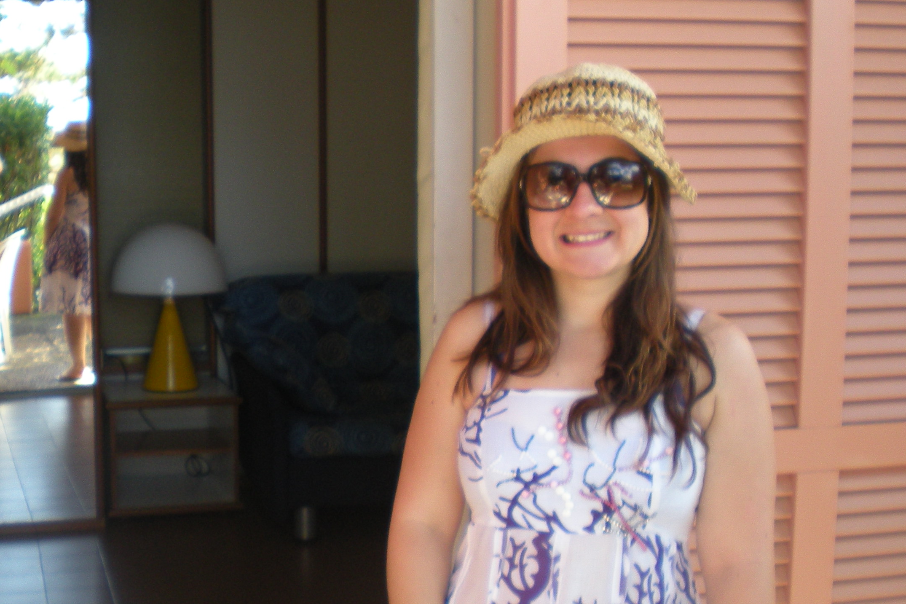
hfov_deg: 33.1
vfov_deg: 22.6
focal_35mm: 60
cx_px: 309
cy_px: 357
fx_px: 1510
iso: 98
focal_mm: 6.3
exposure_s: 1/72.5
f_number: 3.1
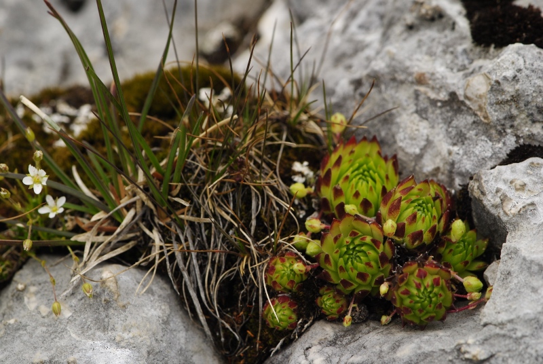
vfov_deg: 10.8
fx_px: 1926
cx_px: 272
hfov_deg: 16.0
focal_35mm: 128
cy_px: 182
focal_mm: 85
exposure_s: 1/200
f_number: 8
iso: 200
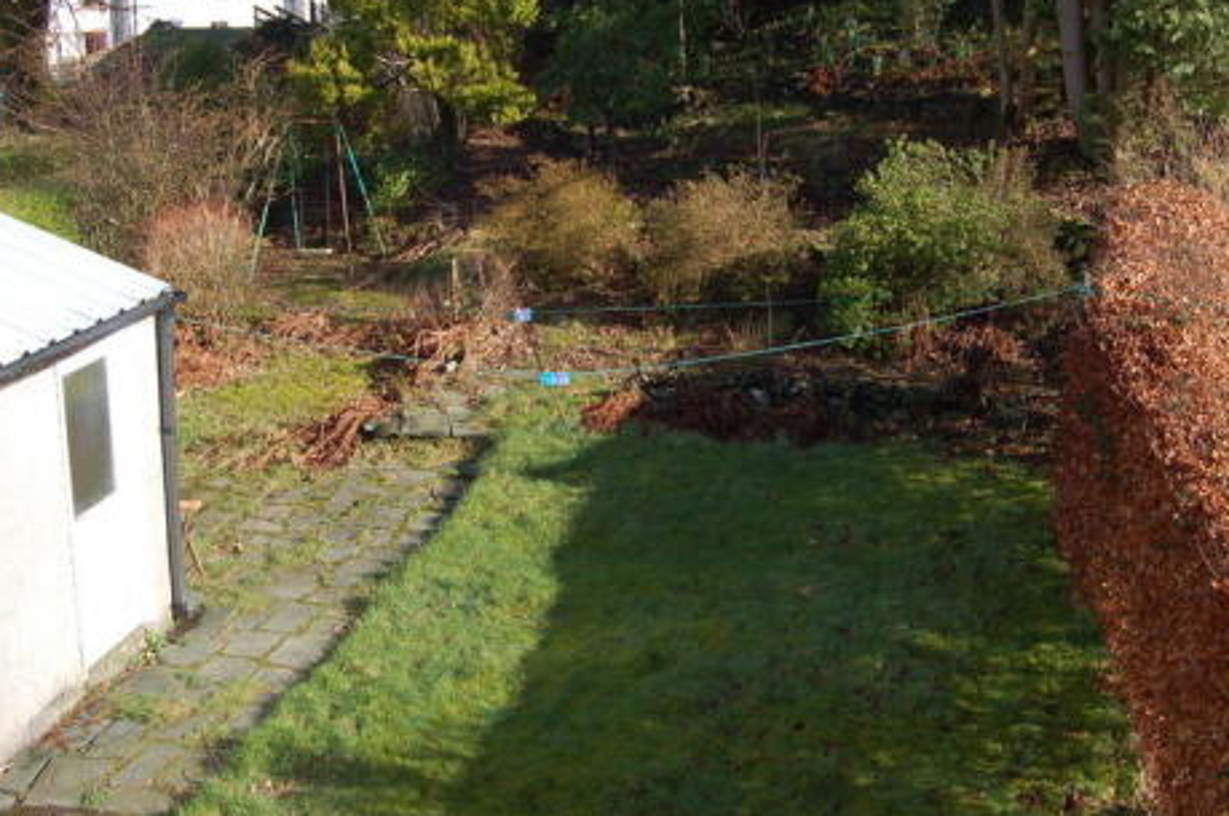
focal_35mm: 41
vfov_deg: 32.5
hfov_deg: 47.7
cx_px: 635
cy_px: 270
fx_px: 1388
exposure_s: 1/500
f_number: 5.6
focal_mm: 19
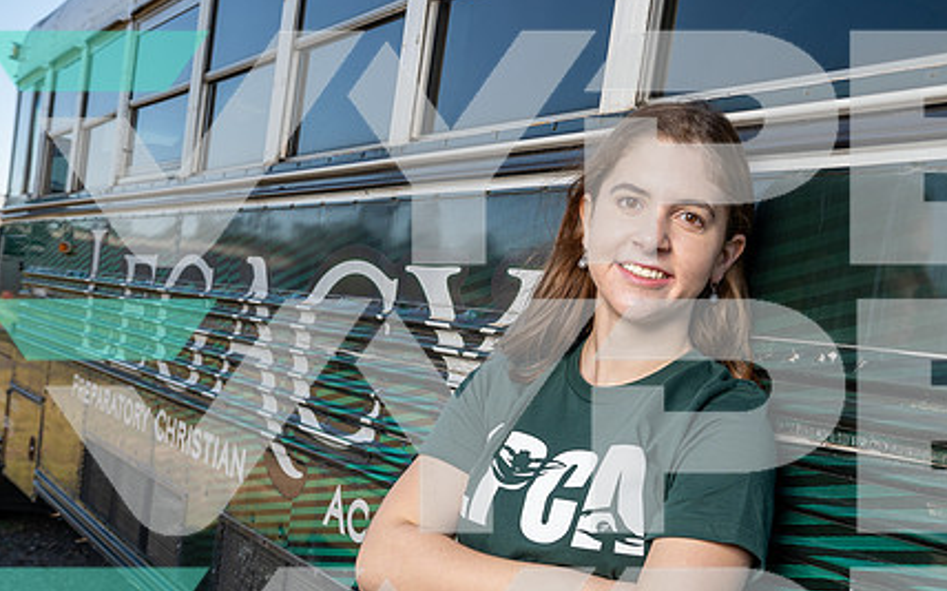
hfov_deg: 42.5
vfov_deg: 27.1
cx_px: 549
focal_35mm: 47
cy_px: 417
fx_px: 1212
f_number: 8
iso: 320
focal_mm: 34
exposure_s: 1/250
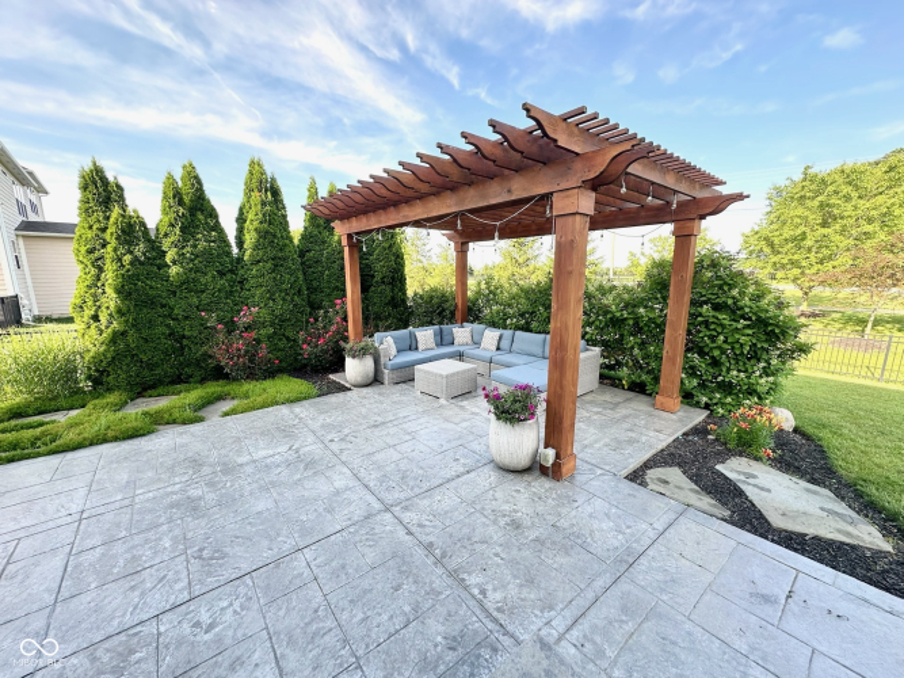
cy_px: 339
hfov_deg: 102.1
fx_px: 366
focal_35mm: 14
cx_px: 452
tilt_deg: -9.2
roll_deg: +0.1
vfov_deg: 85.7
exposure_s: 1/219
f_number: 2.2
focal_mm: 2.22
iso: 40
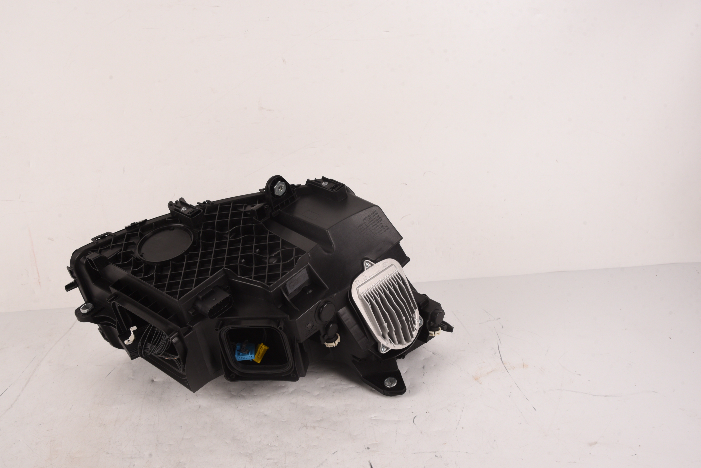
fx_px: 740
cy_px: 234
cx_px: 350
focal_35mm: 38
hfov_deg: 50.7
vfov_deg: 35.1
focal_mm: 38
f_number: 13
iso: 100
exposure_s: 1/80
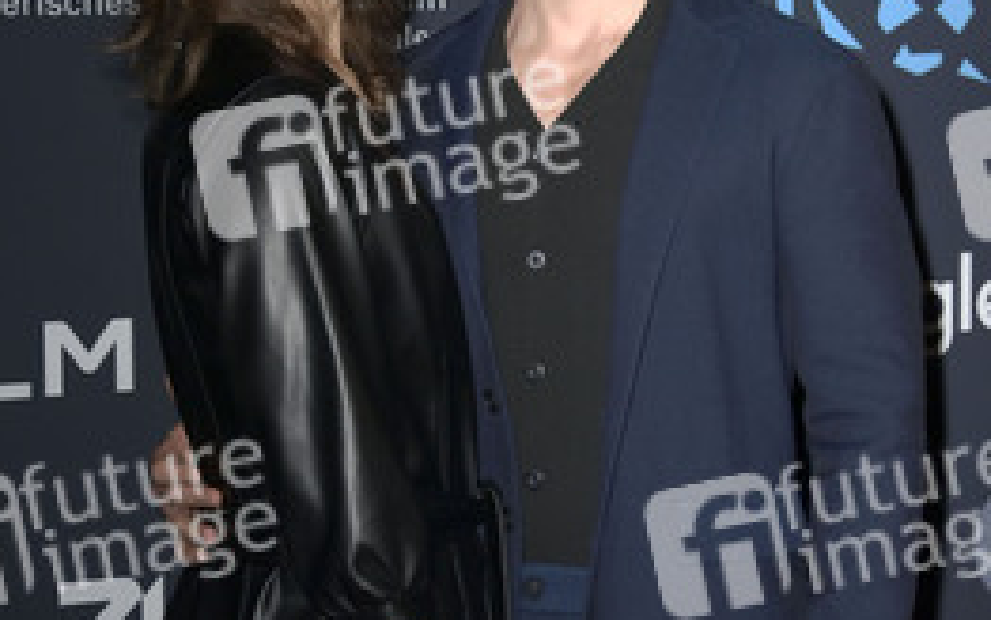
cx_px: 496
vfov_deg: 11.7
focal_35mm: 112
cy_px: 340
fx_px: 3026
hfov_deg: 18.6
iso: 400
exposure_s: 1/250
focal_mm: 72
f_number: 5.6
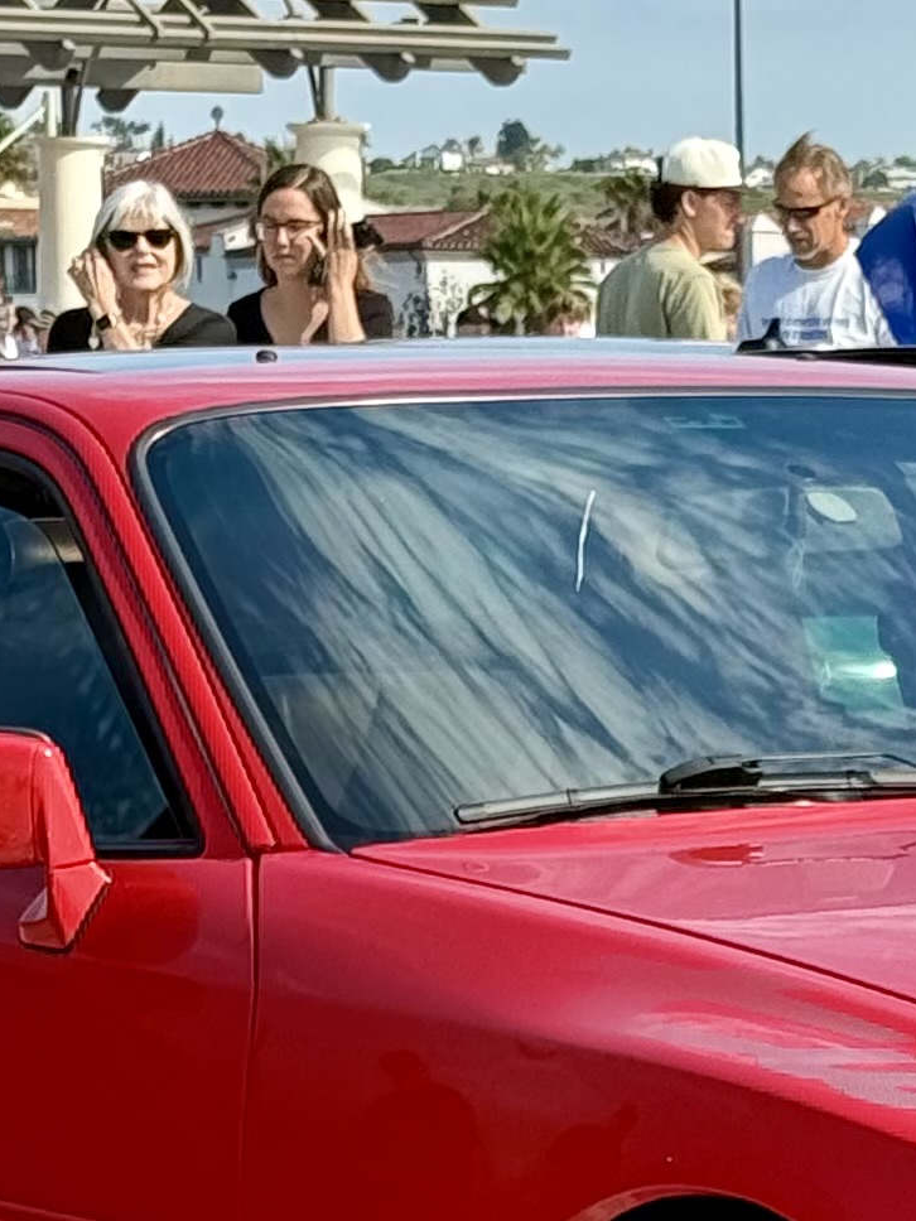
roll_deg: -1.0
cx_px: 1055
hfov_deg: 7.4
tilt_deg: -7.5
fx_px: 7056
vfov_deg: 9.8
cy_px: 1261
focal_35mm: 200
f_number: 1.78
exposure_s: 1/837
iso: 100
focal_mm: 6.76
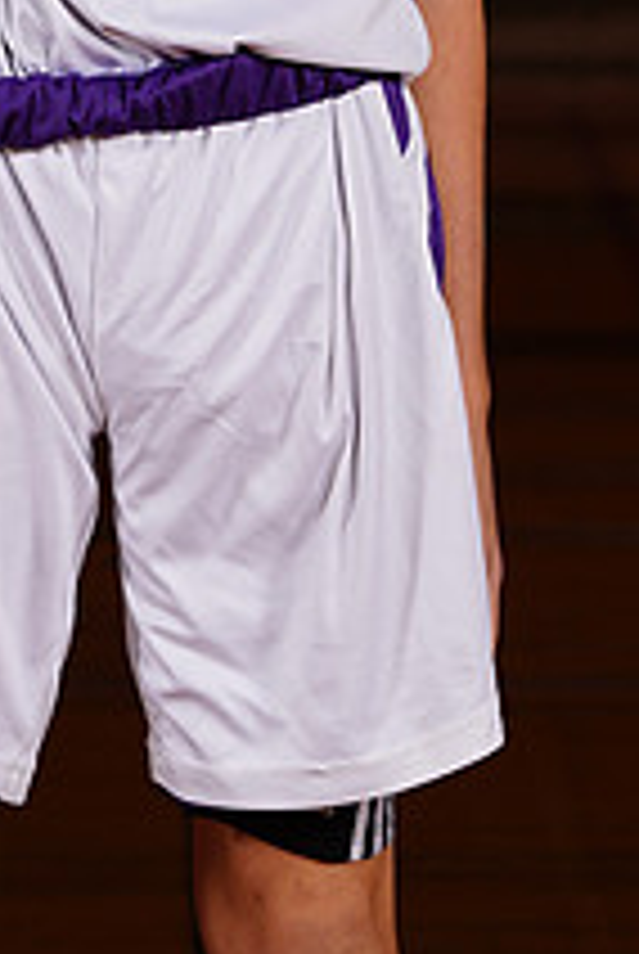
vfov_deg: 3.8
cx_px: 254
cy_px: -248
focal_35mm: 535
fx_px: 14197
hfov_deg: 2.6
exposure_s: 1/200
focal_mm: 196
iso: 200
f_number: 9
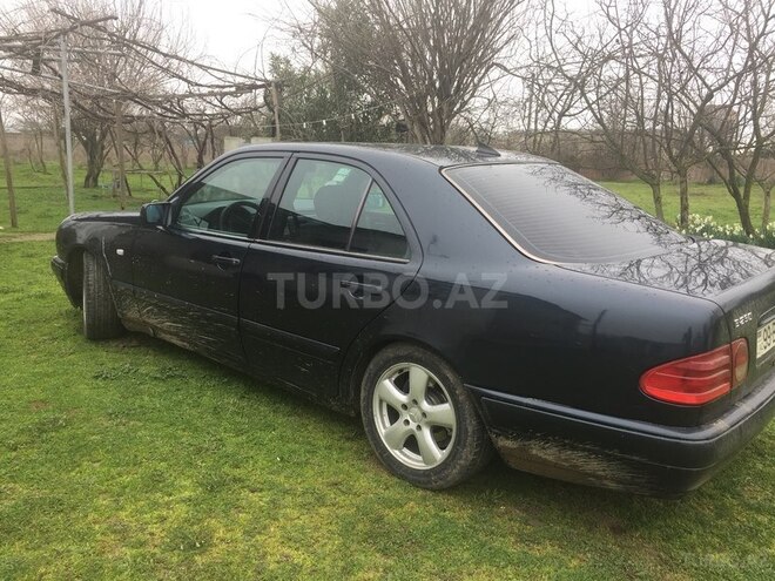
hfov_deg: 61.7
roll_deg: -2.3
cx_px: 388
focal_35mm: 29
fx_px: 649
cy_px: 290
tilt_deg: -12.2
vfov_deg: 48.2
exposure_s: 1/111
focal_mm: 4.15
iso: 32
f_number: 2.2
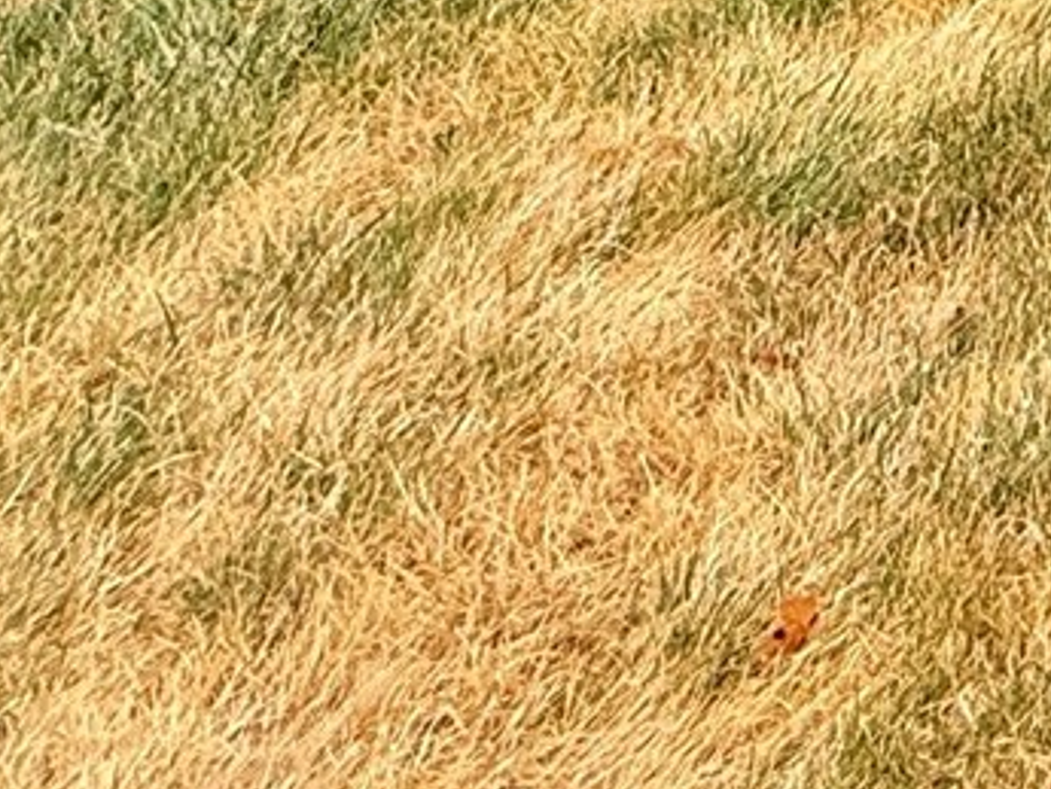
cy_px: -1508
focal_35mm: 83
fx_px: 2521
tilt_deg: +4.0
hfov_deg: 17.5
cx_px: 2053
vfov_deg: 11.5
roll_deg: +0.3
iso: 64
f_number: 2.2
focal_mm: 2.22
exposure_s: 1/214
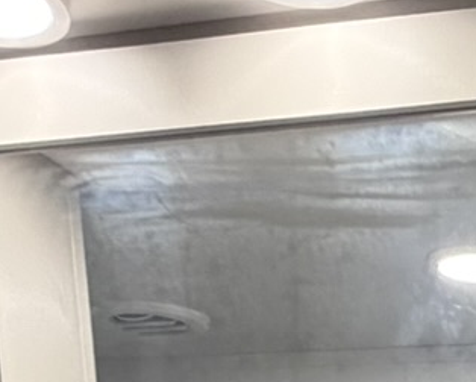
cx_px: 556
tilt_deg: -13.6
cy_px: 999
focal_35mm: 89
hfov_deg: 20.2
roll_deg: -1.0
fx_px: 1255
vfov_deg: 12.3
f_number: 2.2
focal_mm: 2.22
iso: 320
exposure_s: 1/110
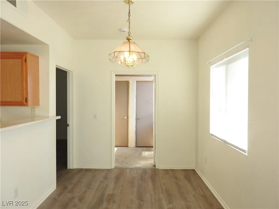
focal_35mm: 24
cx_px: 140
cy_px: 104
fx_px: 193
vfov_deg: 56.8
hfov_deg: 71.6
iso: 100
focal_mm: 4.3
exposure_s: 1/50
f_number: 3.3
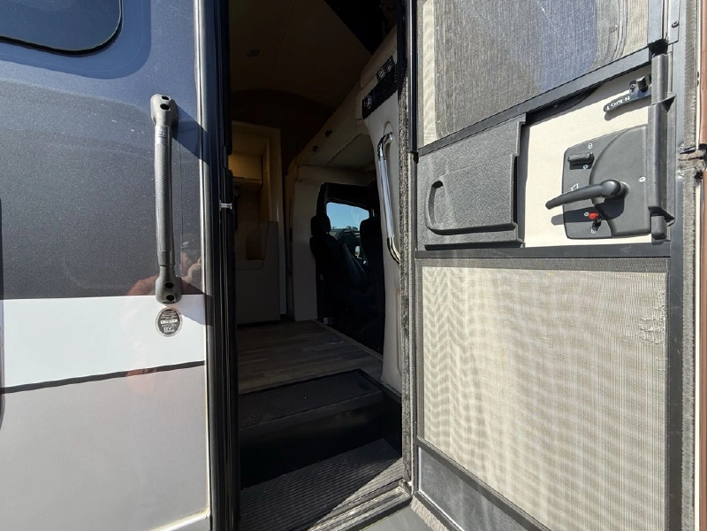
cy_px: 266
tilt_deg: -2.0
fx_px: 286
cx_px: 354
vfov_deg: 85.7
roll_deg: +2.1
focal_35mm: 14
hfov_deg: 102.1
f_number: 2.2
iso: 50
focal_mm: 2.22
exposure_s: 1/413
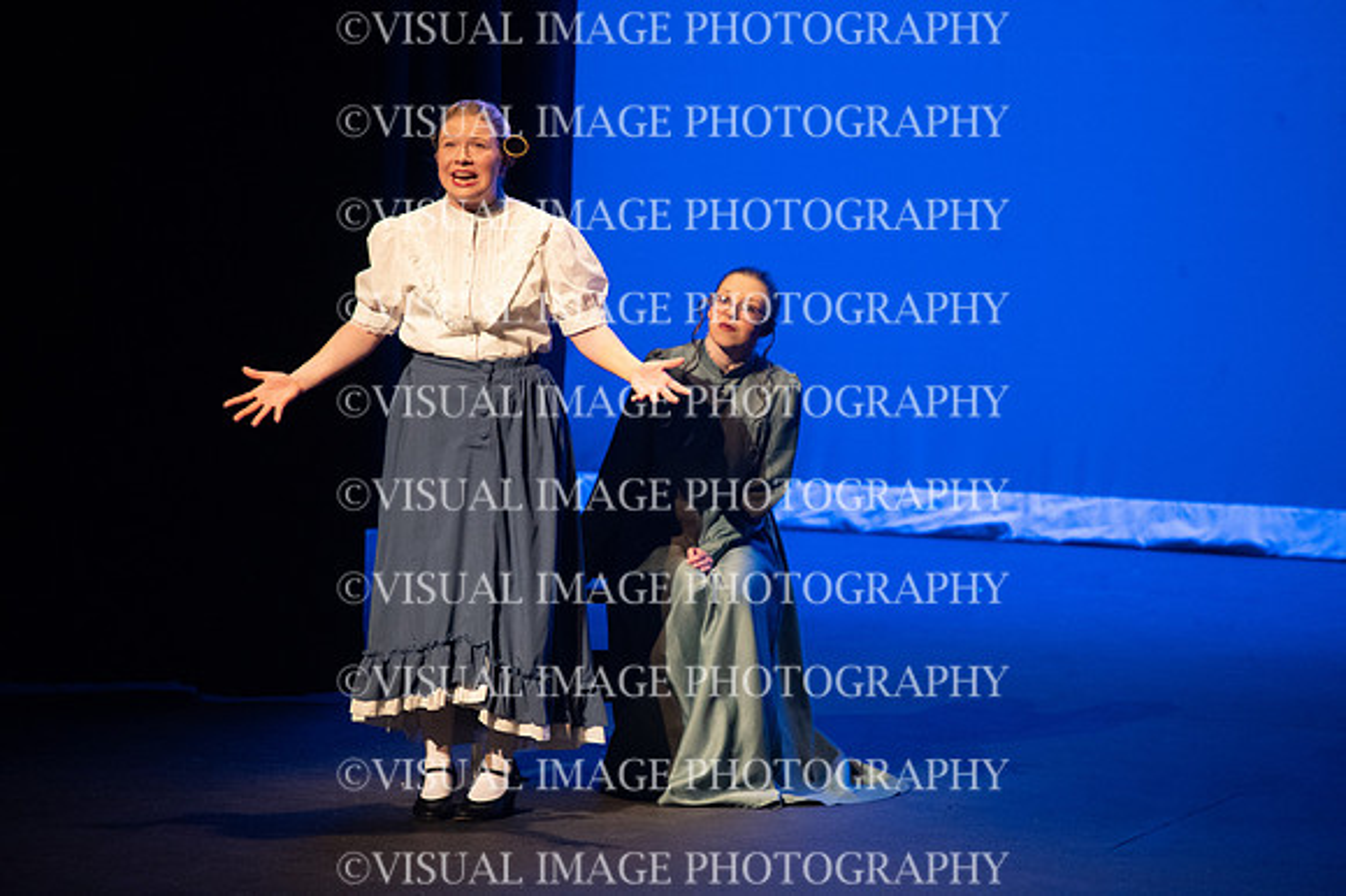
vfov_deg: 3.3
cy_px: 448
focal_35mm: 420
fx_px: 15694
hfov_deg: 4.9
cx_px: 673
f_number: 6.3
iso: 10000
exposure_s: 1/160
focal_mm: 420
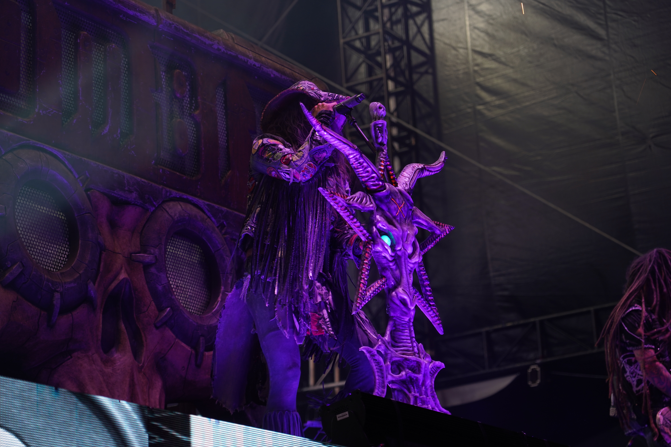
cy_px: 224
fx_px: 1957
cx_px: 336
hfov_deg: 19.5
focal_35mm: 105
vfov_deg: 13.0
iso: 200
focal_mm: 105
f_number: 4
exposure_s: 1/125
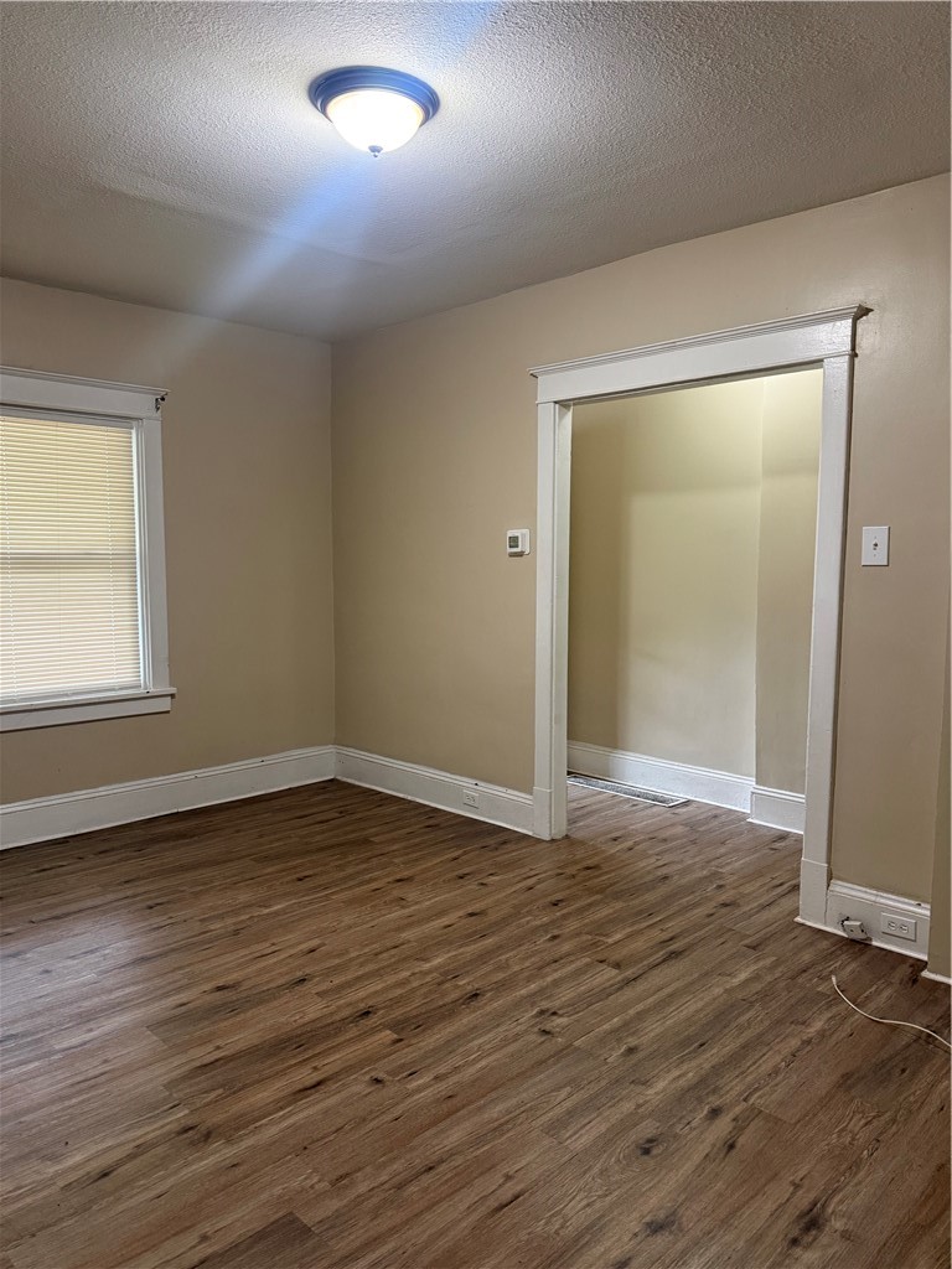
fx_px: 880
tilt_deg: -5.2
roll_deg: -0.5
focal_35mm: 24
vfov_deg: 71.6
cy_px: 634
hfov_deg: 56.8
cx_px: 476
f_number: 1.78
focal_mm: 6.76
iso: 320
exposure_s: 1/60
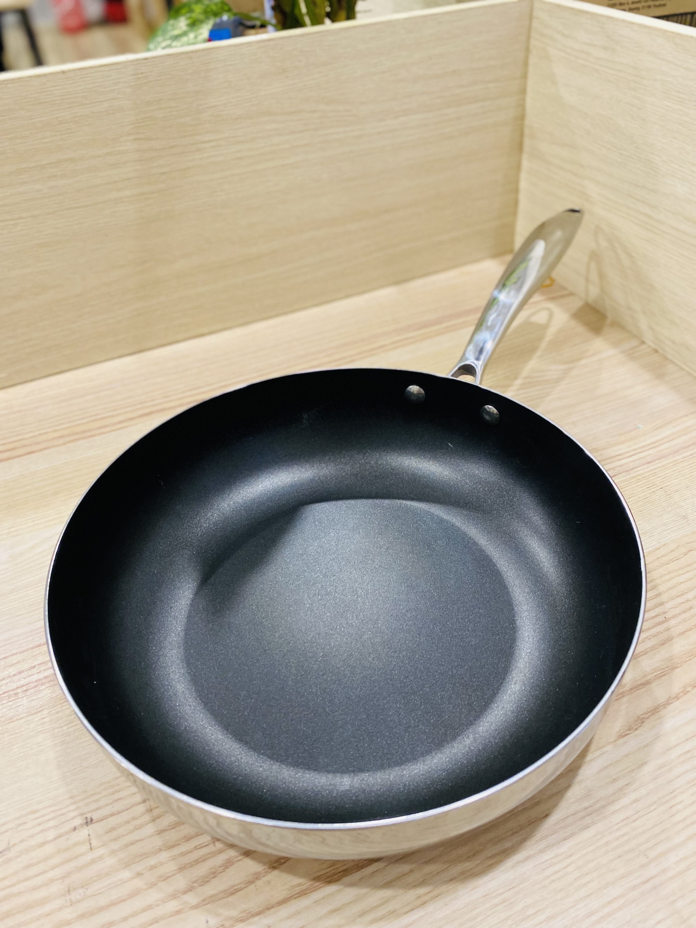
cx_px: 348
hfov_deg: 53.1
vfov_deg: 67.3
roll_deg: +3.6
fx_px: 697
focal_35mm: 26
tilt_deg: -39.5
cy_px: 464
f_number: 1.8
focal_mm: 4.25
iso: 400
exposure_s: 1/60
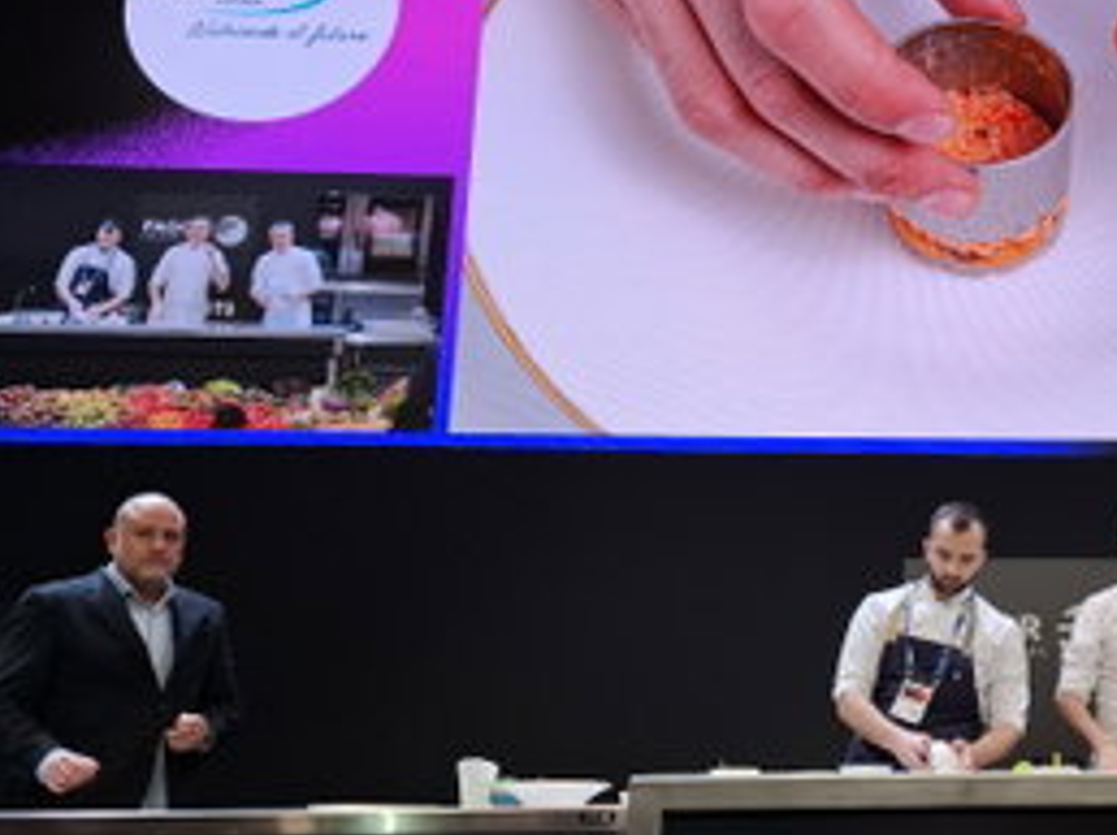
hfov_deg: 42.8
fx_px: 1322
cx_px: 955
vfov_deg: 35.0
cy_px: 482
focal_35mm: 41
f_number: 1.8
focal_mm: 5.54
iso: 50
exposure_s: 1/181
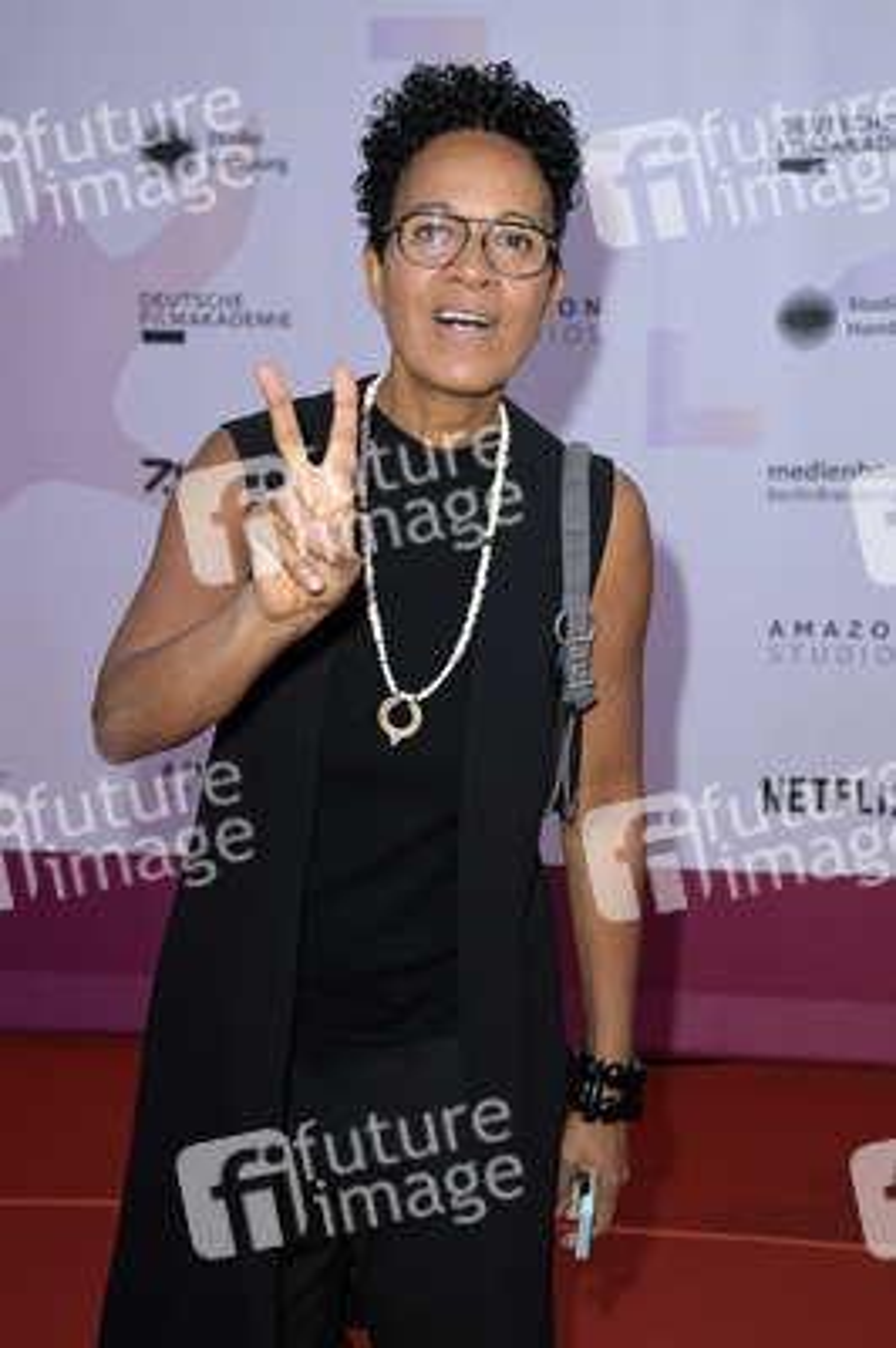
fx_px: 2169
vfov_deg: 34.5
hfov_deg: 23.3
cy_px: 674
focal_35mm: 58
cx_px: 448
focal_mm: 58
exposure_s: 1/250
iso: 250
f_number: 5.6
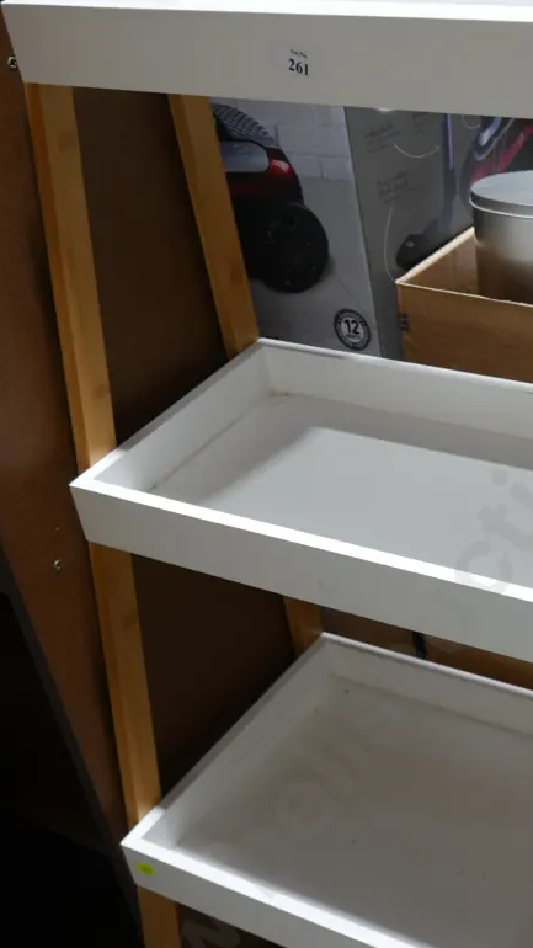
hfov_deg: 20.4
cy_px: 612
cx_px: 451
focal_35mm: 58
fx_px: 1458
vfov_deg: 35.8
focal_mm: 20
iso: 320
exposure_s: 1/60
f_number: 4.4
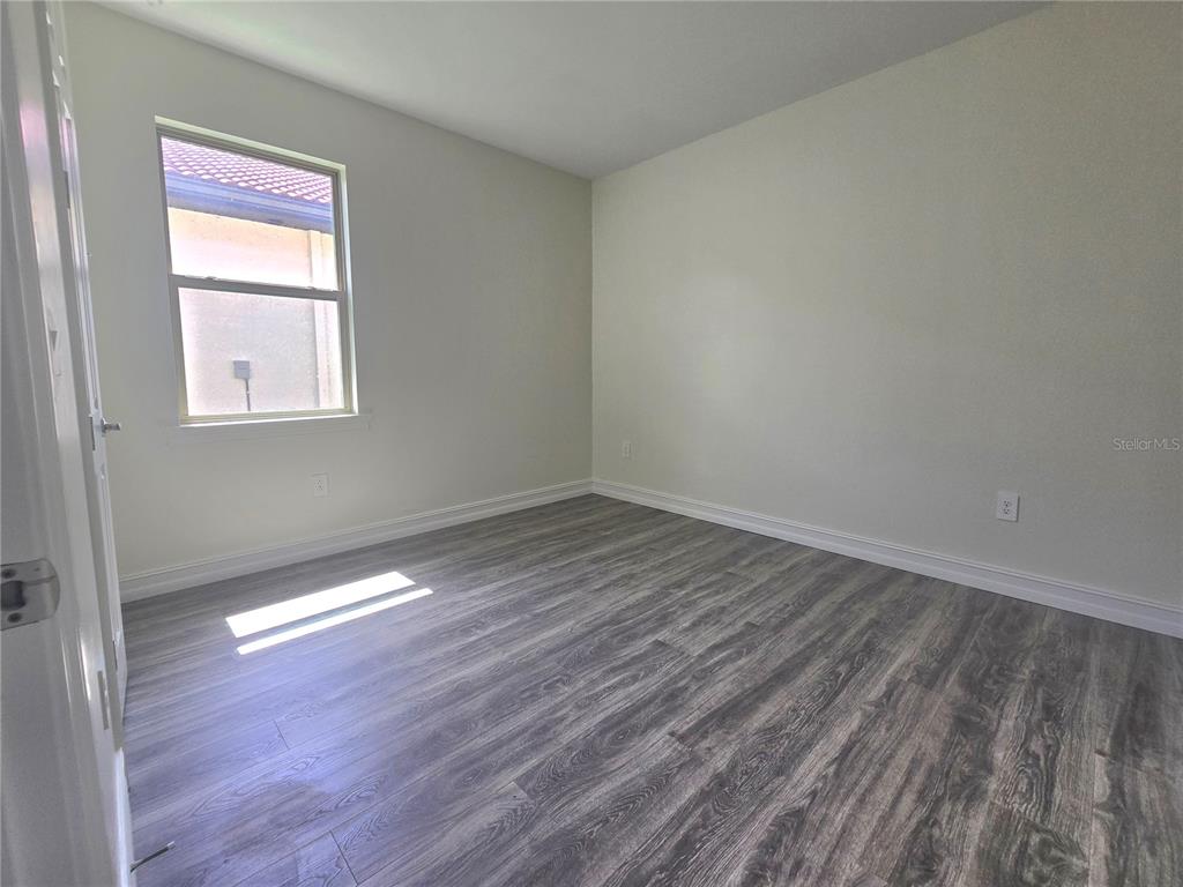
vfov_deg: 89.9
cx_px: 592
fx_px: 444
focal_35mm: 13
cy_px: 444
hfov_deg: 106.2
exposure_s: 1/120
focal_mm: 2.2
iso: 64
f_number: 2.2
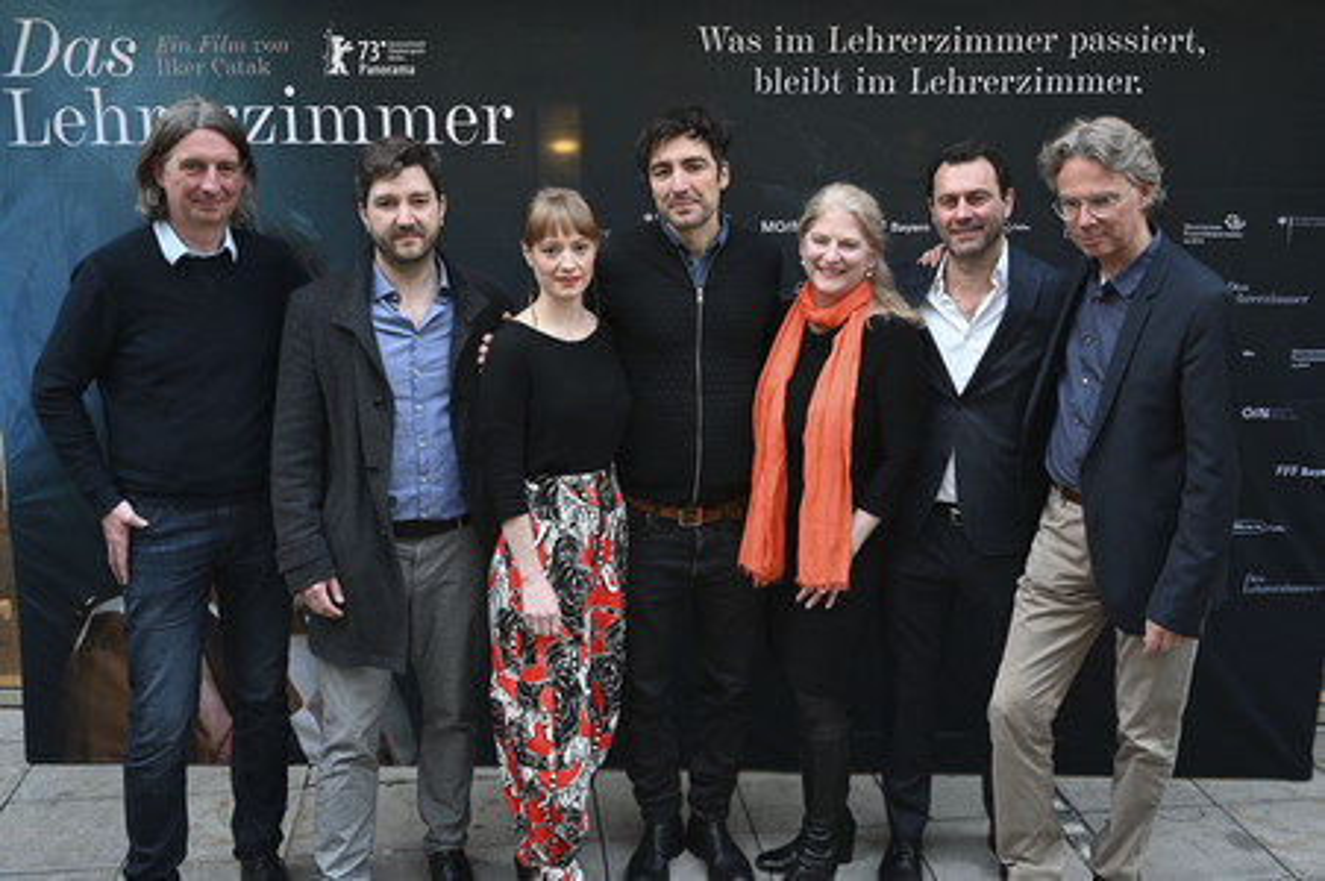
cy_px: 440
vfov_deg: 35.0
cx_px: 662
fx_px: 1398
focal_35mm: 38
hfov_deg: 50.7
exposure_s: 1/100
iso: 500
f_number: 2.8
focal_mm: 38
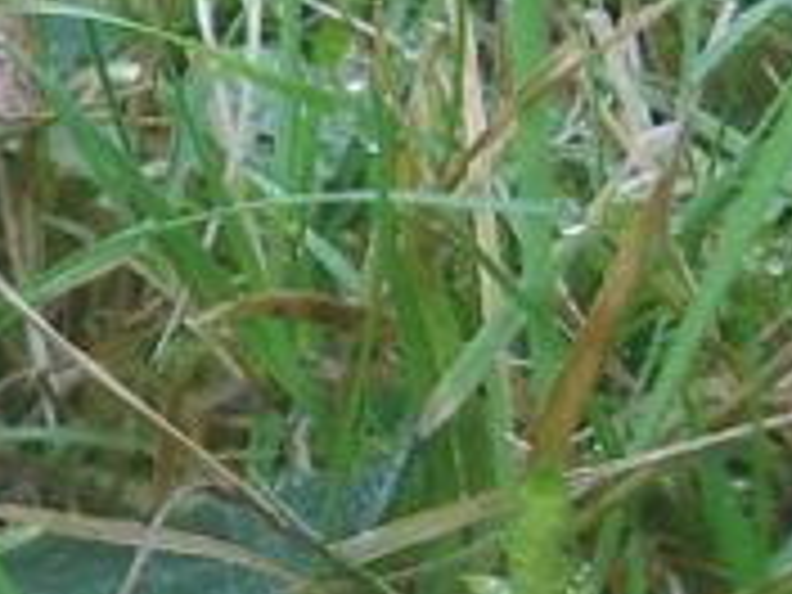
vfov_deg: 8.9
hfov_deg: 11.0
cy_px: 342
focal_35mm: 166
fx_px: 3798
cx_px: -698
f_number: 2.6
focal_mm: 5.8
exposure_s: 1/40
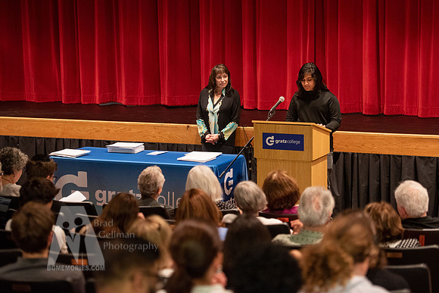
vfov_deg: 13.7
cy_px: 134
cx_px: 239
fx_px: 1219
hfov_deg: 20.4
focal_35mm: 100
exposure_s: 1/80
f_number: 2.8
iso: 2500
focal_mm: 92
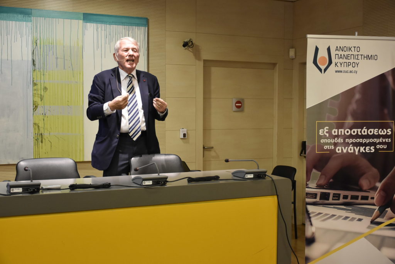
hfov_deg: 41.1
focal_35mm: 48
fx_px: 527
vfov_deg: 28.1
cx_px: 198
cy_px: 132
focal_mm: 32
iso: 1600
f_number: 4.2
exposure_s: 1/80
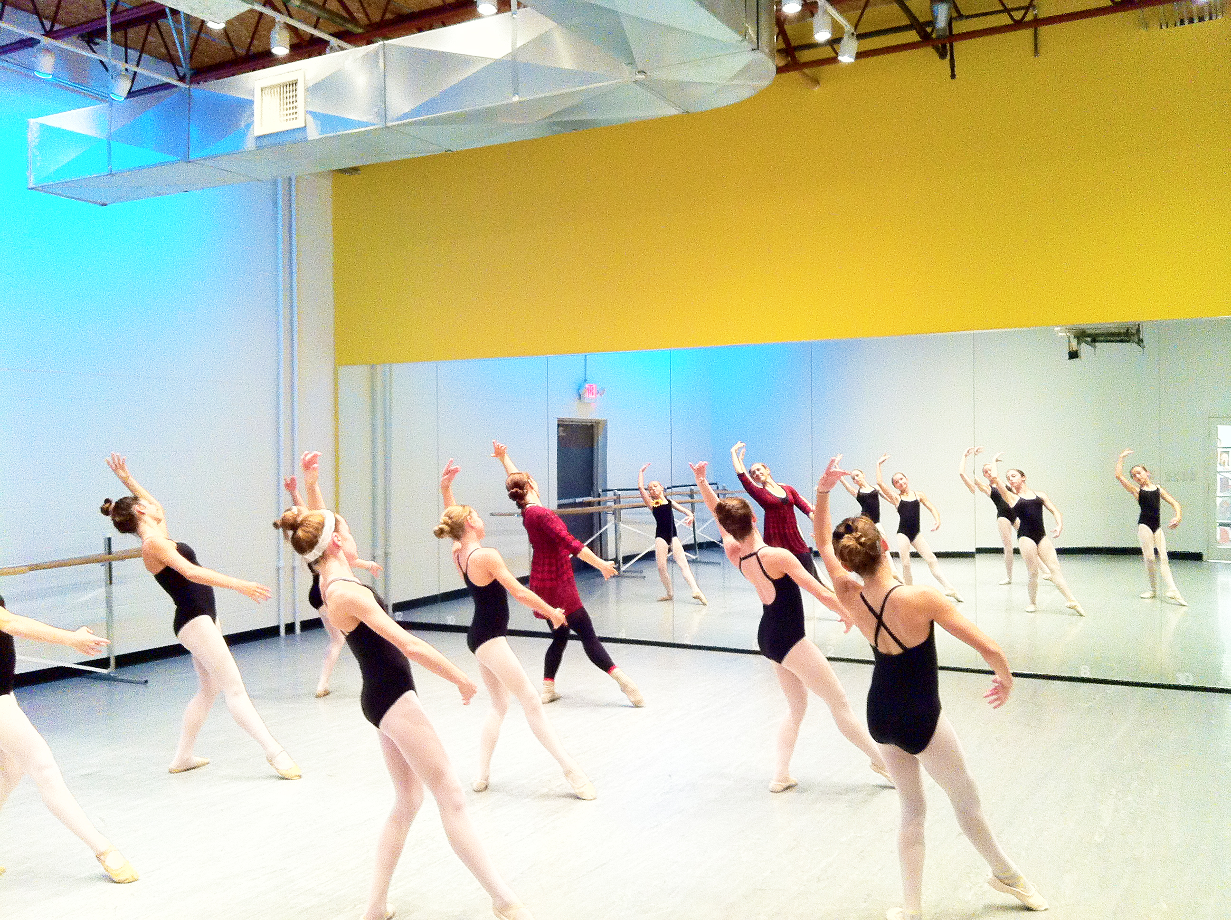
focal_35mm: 35
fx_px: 1243
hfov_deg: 52.7
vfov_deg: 40.6
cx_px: 616
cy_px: 460
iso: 250
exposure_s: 1/15
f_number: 2.8
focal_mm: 3.85
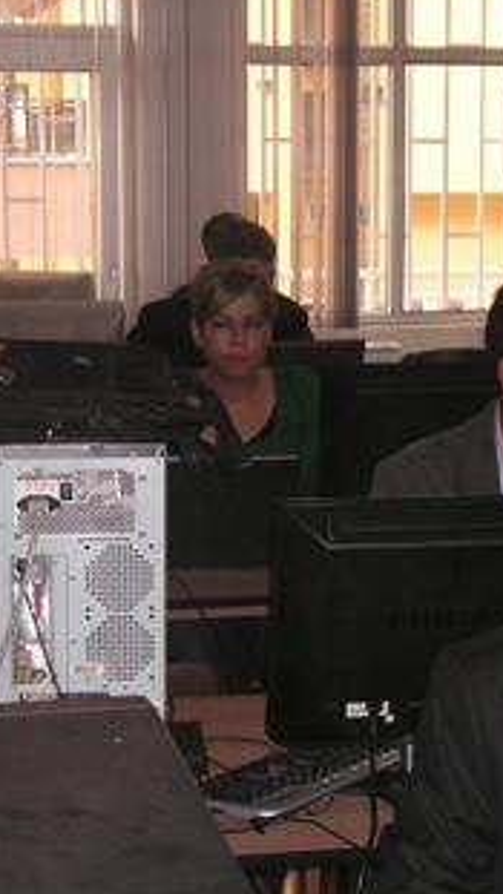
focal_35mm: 77
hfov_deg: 15.6
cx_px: 356
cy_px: 446
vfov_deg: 27.5
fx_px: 1825
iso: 160
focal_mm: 8.2
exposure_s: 1/45
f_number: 3.6
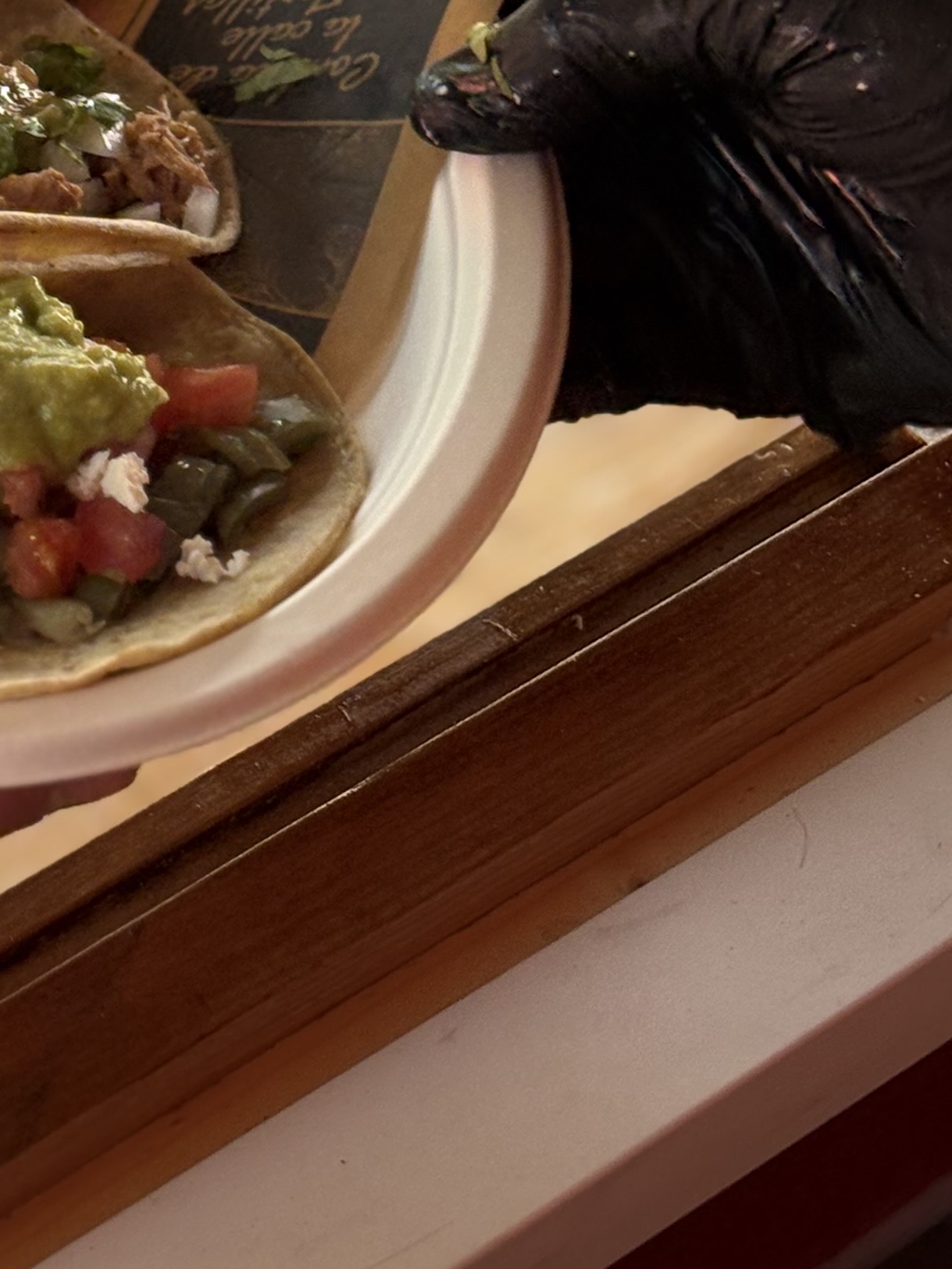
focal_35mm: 129
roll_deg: +3.0
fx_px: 4730
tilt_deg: -40.4
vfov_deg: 15.1
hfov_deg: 11.3
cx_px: -216
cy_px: 80
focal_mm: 5.96
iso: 40
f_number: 1.6
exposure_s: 1/205
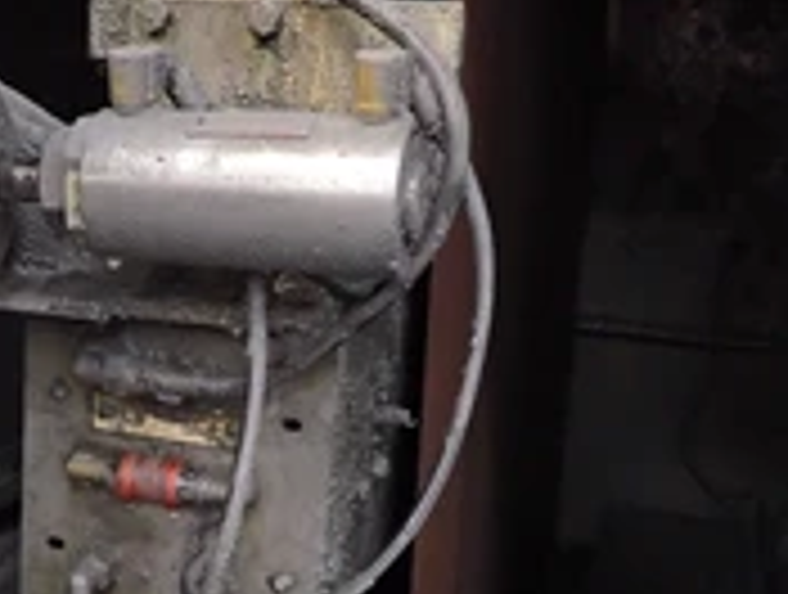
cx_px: 194
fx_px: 1300
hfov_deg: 33.0
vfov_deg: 24.5
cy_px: 598
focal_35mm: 57
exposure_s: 1/20
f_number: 2
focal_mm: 4.5
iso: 800
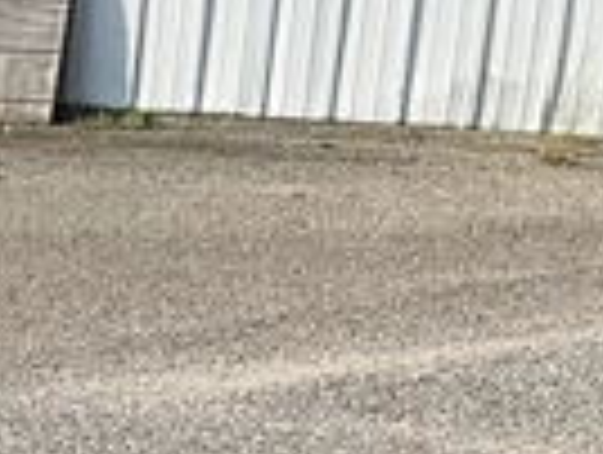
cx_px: -486
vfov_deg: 8.5
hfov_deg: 11.3
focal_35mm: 162
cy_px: 1036
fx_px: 2827
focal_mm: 3
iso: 25
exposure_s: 1/1451
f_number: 1.8
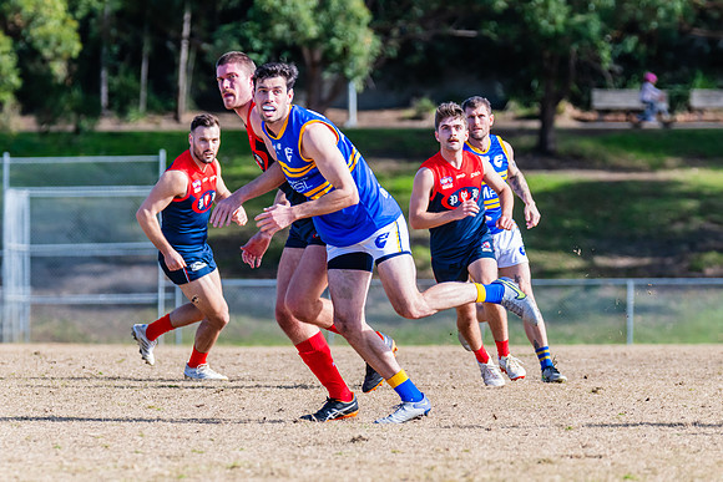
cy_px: 209
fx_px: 6393
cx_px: 401
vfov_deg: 4.3
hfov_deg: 6.5
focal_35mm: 318
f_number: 5.6
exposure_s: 1/1600
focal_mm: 250
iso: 640
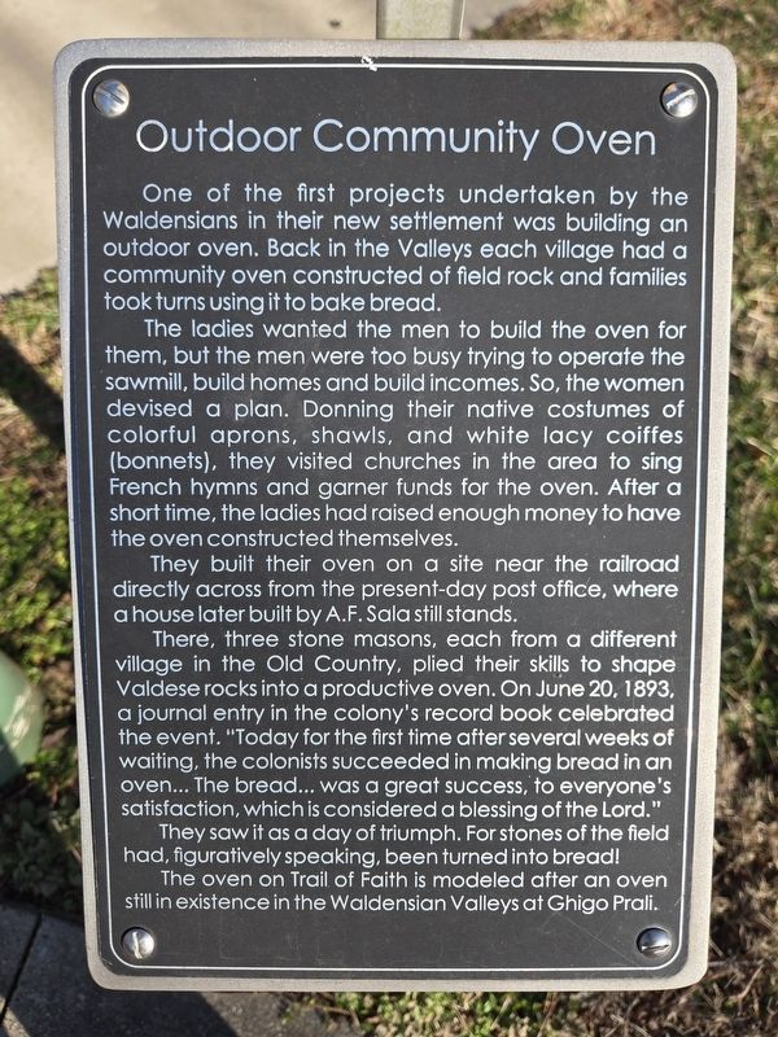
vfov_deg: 73.9
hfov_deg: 58.9
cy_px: 518
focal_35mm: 23
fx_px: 689
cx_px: 389
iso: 25
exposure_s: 1/588
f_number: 1.8
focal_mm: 5.4
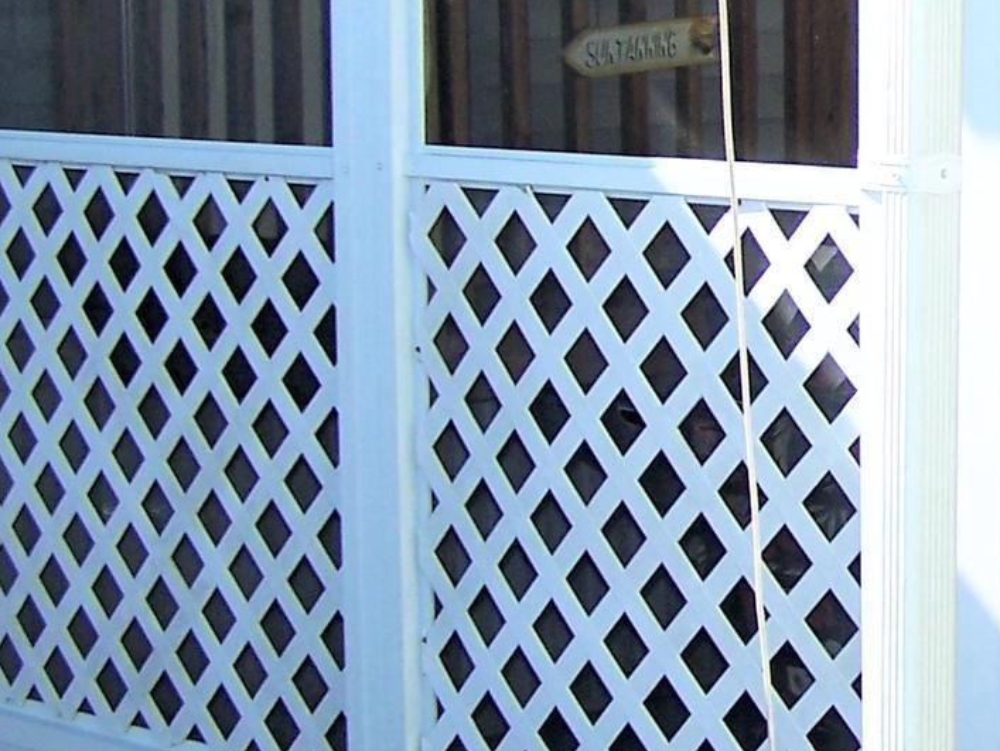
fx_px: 3179
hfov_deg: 16.8
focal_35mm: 110
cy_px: 103
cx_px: 1335
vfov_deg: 13.4
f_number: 2.8
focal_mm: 6.3
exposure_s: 1/750
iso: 80
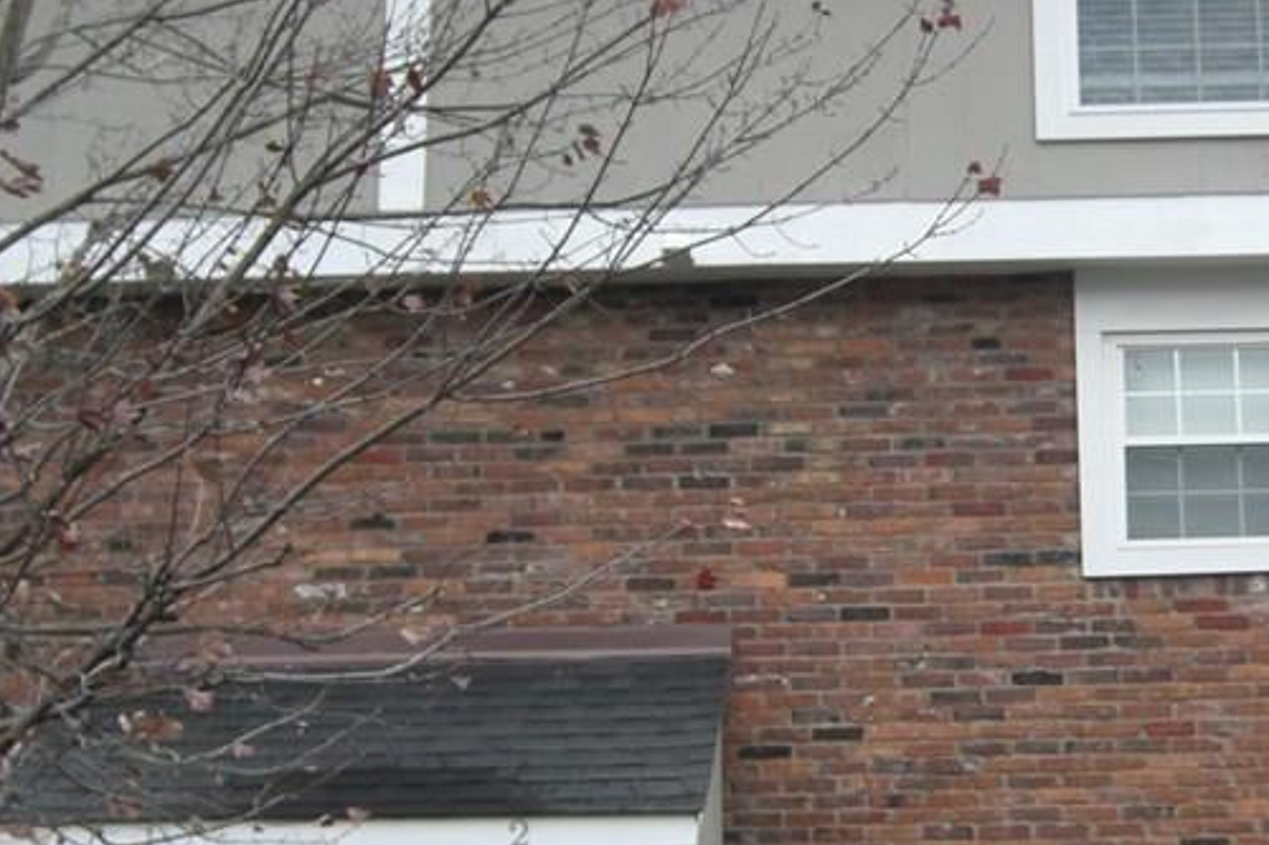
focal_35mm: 81
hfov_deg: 24.6
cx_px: 1036
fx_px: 2854
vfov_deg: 16.8
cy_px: 543
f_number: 2.8
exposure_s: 1/80
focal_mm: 7.9
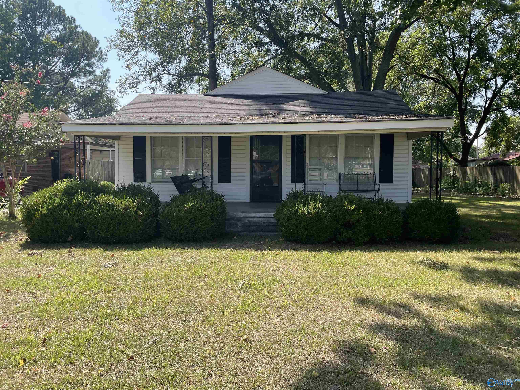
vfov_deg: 53.1
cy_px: 195
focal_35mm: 26
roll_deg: +1.1
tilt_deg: -0.7
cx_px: 260
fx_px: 391
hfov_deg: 67.3
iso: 32
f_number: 1.6
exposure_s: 1/963
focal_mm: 4.2
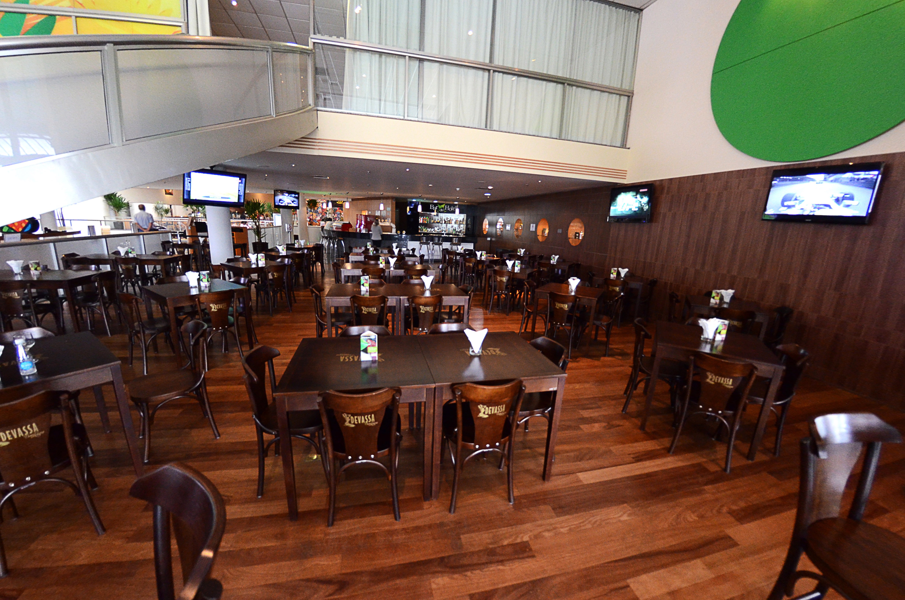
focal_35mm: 16
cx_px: 452
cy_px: 300
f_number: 2.8
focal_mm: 10.5
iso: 2000
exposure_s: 1/100
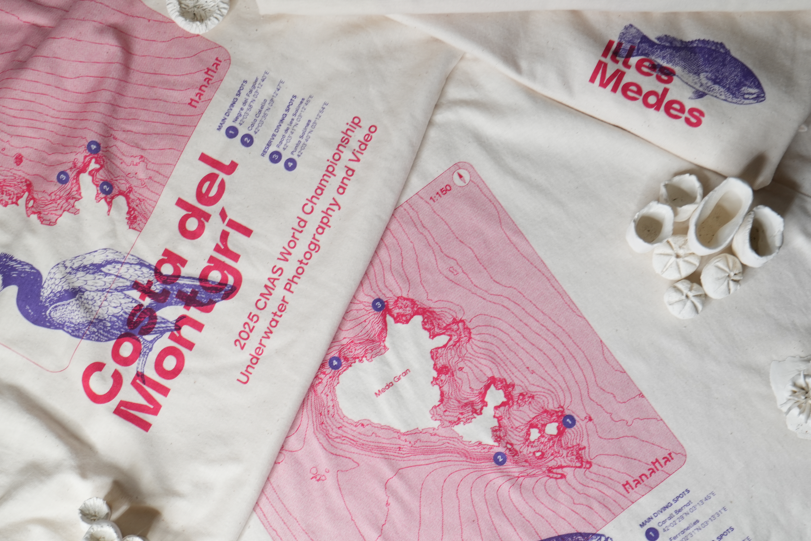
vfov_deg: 29.2
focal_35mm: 46
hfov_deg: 42.7
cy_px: 314
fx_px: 1036
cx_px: 378
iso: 250
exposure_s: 1/80
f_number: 4.5
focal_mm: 30
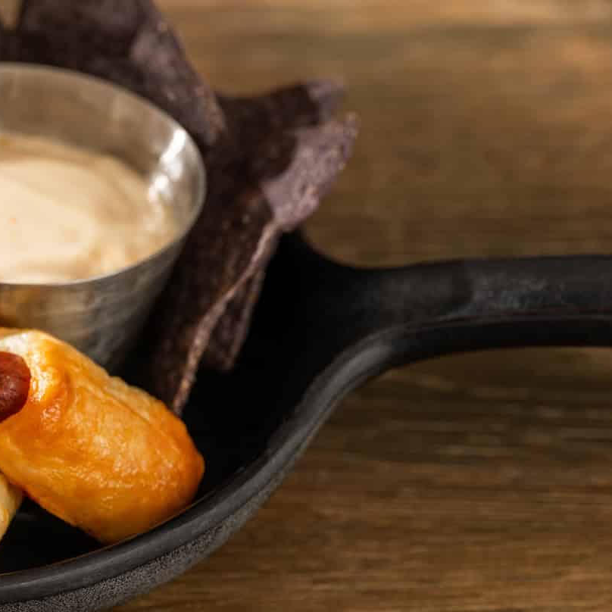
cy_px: 315
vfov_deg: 8.3
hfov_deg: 8.2
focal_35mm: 212
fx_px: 4240
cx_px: -93
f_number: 5.6
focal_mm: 105
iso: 64
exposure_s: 1/200
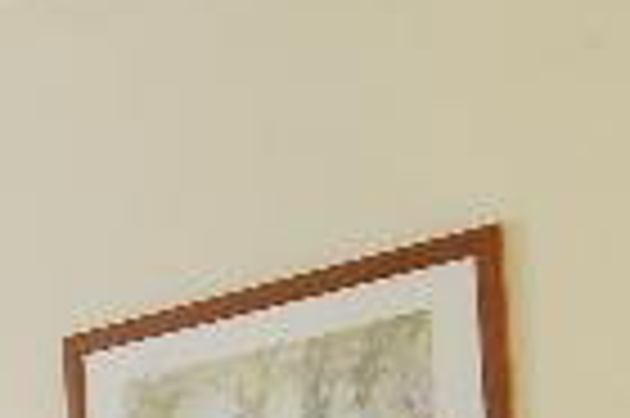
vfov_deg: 11.9
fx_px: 1800
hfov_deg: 17.0
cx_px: -432
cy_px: 814
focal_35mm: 103
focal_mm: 18
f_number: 8
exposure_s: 1/4
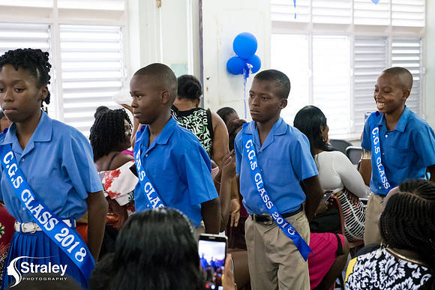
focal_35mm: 70
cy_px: 145
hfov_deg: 28.8
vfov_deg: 19.5
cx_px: 218
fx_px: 846
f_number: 6.3
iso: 25600
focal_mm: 70
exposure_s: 1/200
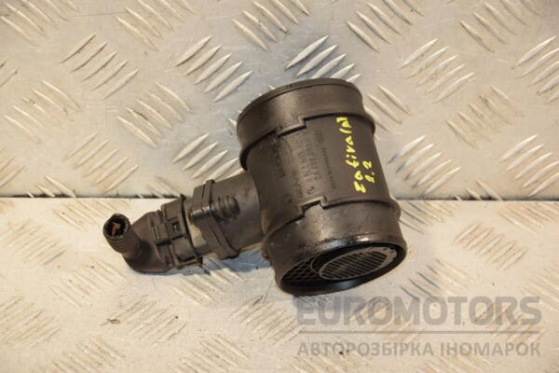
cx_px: 280
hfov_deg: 18.2
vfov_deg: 12.2
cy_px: 186
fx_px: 1747
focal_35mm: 112
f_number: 5.3
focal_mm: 75
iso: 800
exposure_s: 1/200
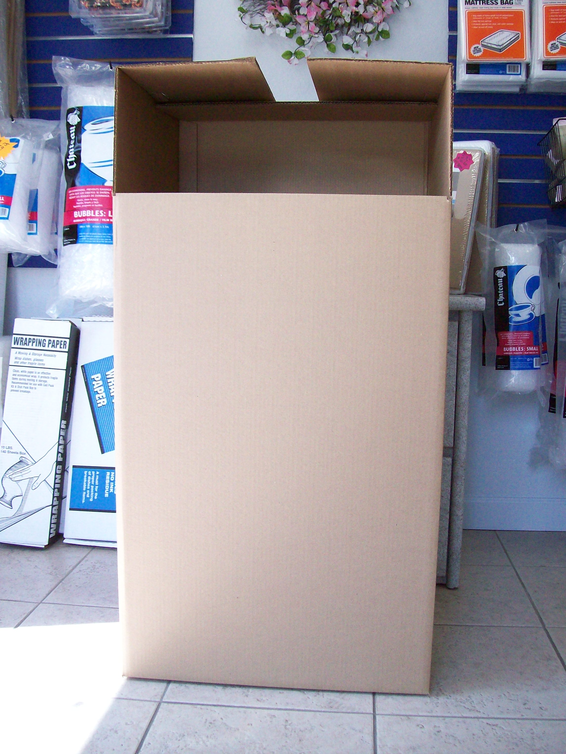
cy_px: 377
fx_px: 785
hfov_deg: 39.7
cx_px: 283
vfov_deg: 51.4
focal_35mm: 36
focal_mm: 6
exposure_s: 1/74.1
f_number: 2.7
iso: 200
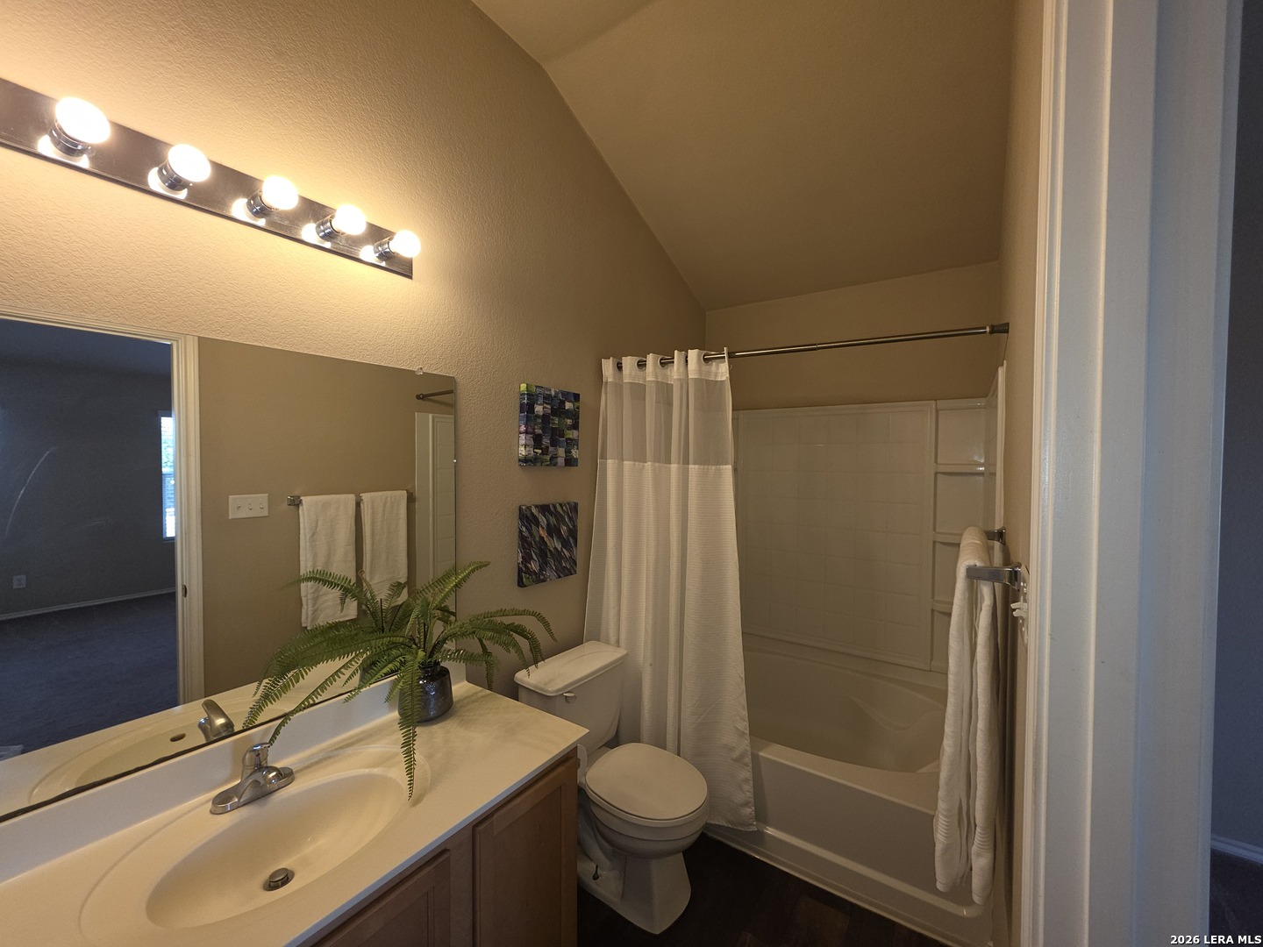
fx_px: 474
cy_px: 474
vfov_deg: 89.9
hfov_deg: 106.2
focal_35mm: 13
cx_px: 632
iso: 40
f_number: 1.9
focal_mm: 2.2
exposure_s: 1/60
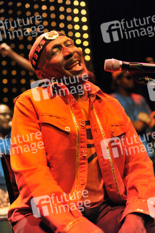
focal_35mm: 50
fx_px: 323
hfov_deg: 26.9
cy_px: 116
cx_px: 78
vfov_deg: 39.6
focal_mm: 50
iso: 1600
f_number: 2.8
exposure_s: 1/160
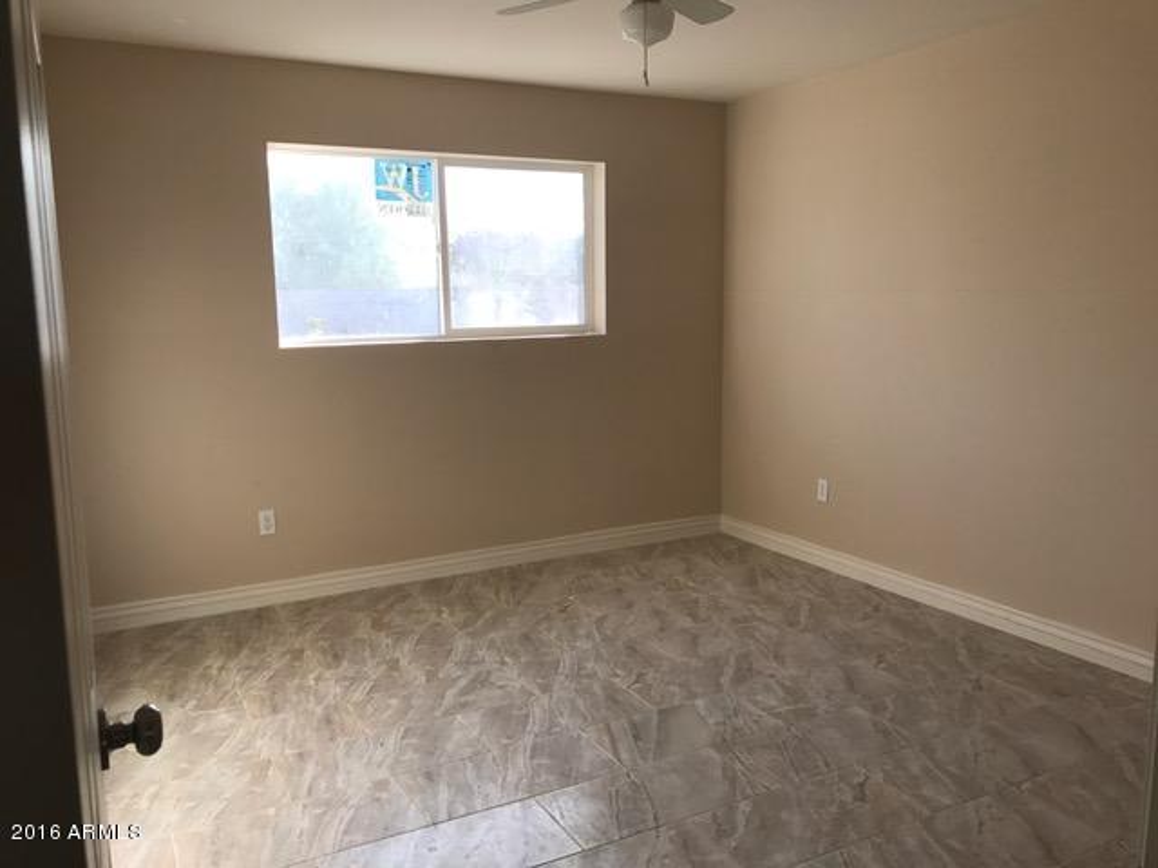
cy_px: 434
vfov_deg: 49.7
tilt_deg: -8.5
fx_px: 937
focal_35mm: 28
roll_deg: +0.4
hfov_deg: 63.4
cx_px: 579
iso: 20
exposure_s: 1/197
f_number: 1.8
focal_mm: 3.99
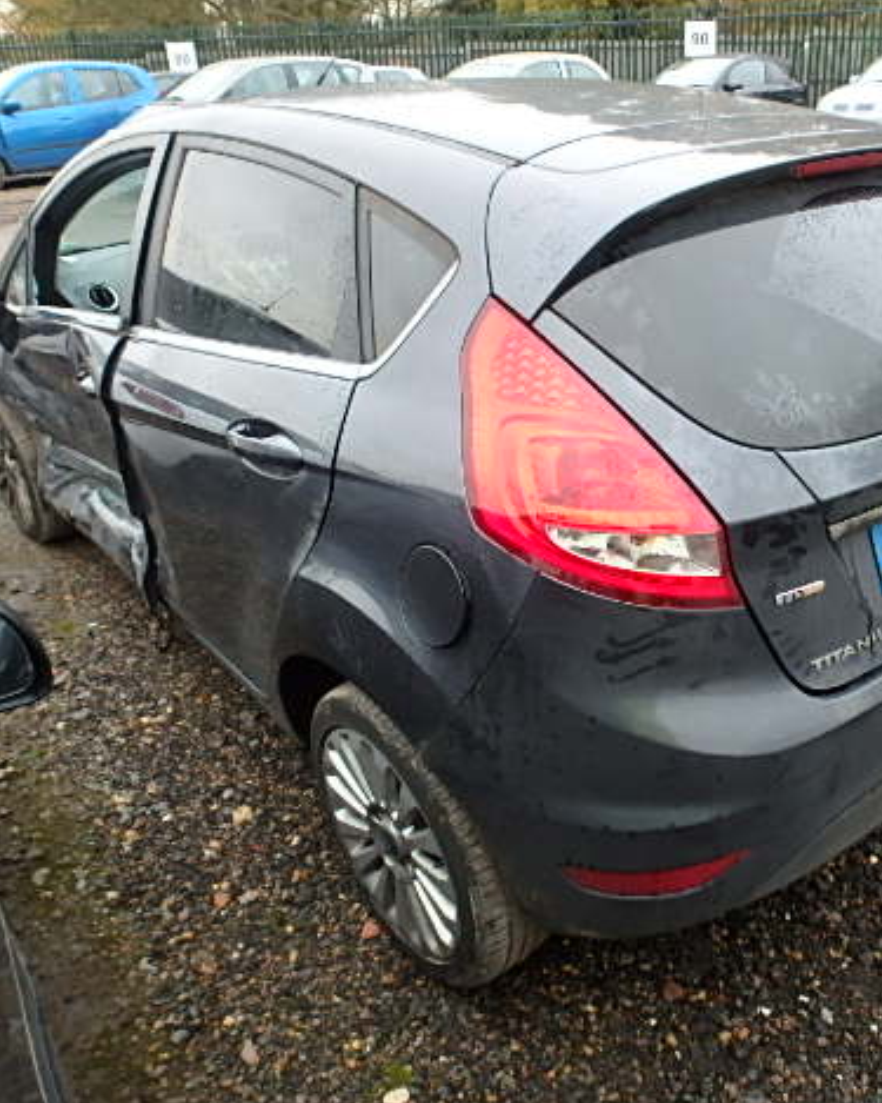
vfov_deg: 62.2
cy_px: 562
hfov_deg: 50.4
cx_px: 600
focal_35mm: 28
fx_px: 914
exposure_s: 1/60
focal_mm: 3.7
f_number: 3.5
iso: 200
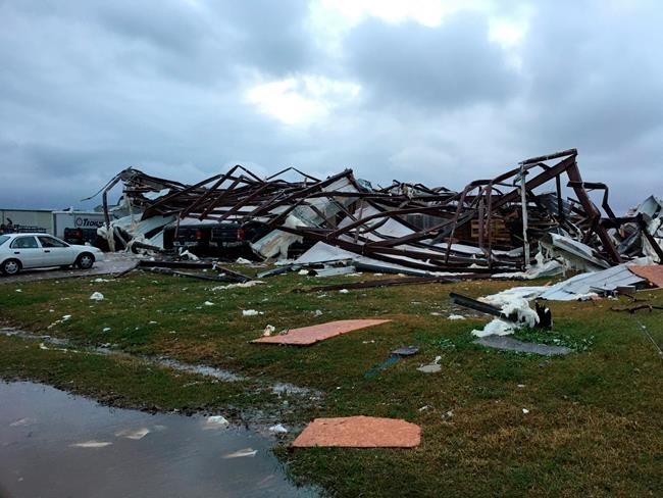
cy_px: 249
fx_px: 556
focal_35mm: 29
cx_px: 332
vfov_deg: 48.3
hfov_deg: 61.6
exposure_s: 1/15
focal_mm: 4.15
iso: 32
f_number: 2.2
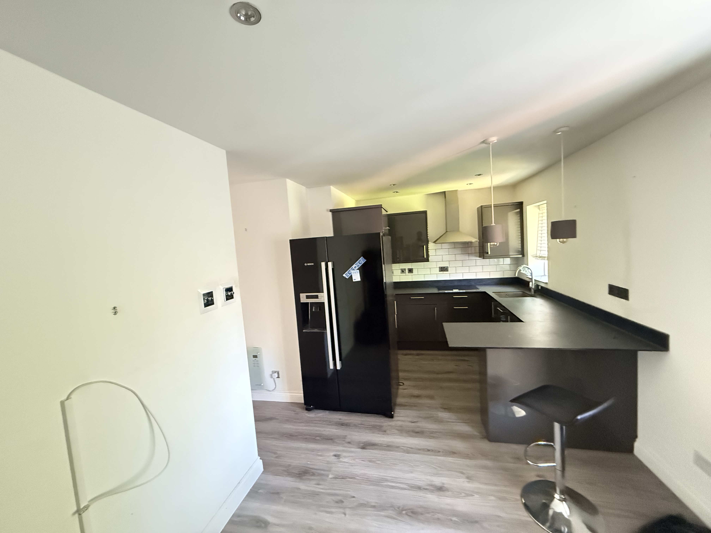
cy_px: 266
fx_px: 288
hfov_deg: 102.1
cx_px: 356
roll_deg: +4.7
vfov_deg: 85.7
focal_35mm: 14
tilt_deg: -4.4
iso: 1250
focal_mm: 2.22
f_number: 2.2
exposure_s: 1/50
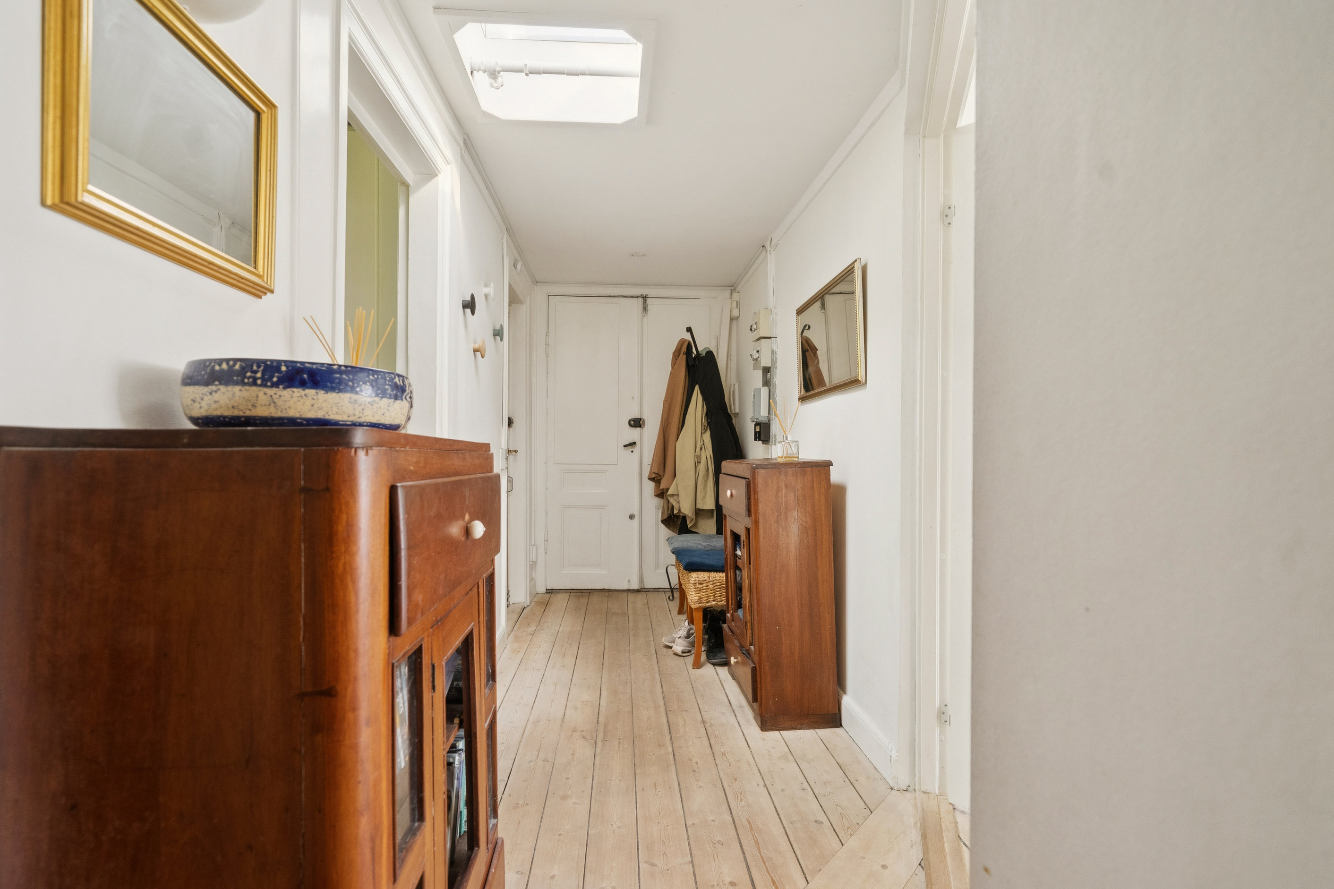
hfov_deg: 93.3
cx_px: 652
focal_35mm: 17
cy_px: 457
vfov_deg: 70.4
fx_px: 630
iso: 1250
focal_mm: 16
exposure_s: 1/80
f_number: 5.6
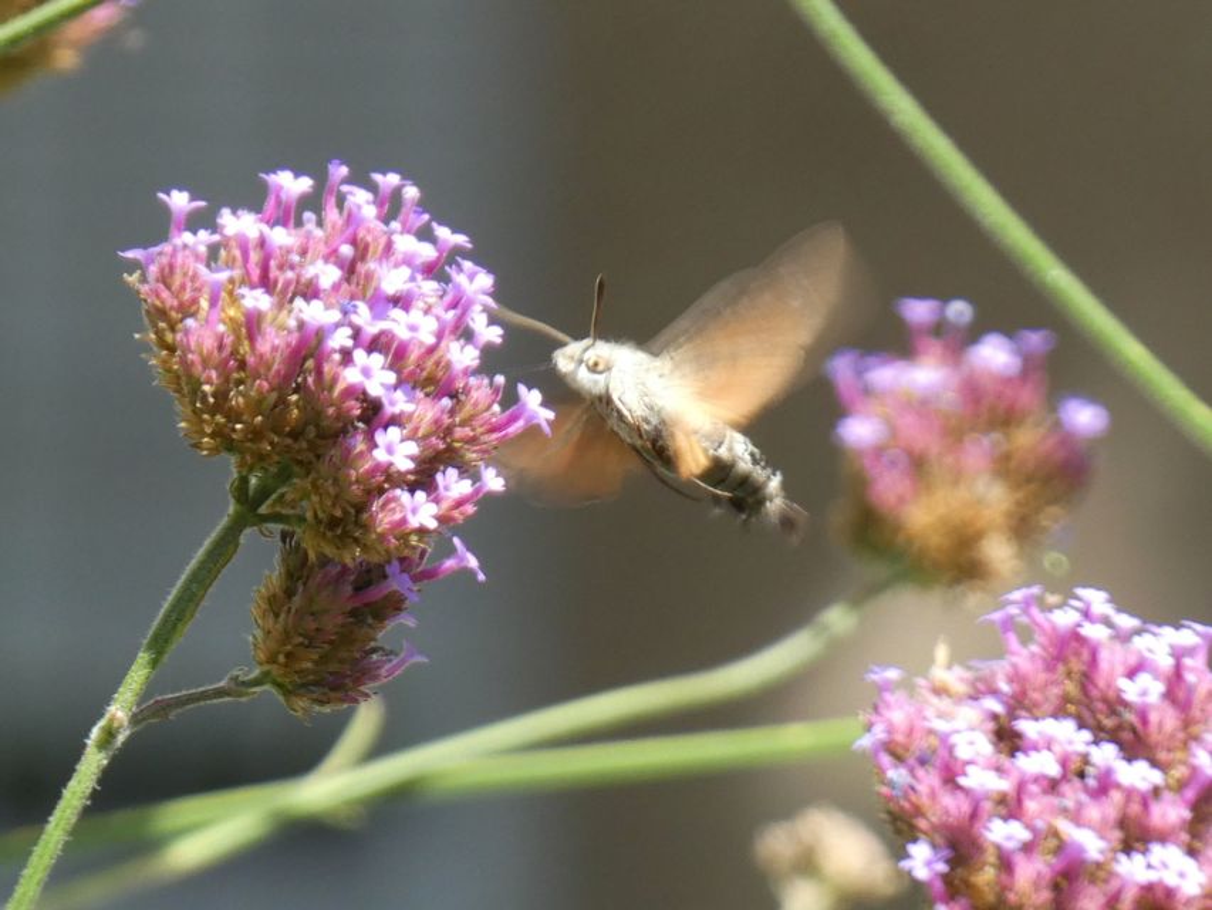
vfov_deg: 2.6
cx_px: 606
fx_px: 19820
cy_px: 455
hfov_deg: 3.5
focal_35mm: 566
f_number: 5.6
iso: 160
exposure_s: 1/100
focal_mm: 101.4
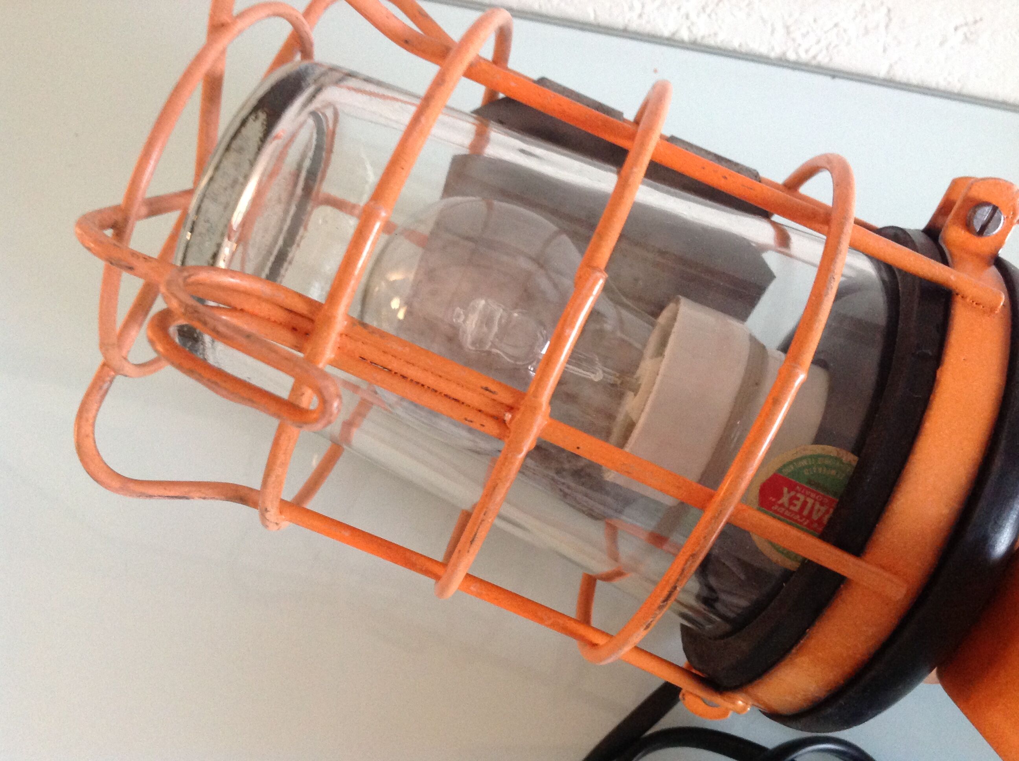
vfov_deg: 40.6
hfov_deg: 52.7
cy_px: 380
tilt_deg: -68.6
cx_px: 510
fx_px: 1029
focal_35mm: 35
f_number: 2.4
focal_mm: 4.28
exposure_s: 1/17
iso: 250
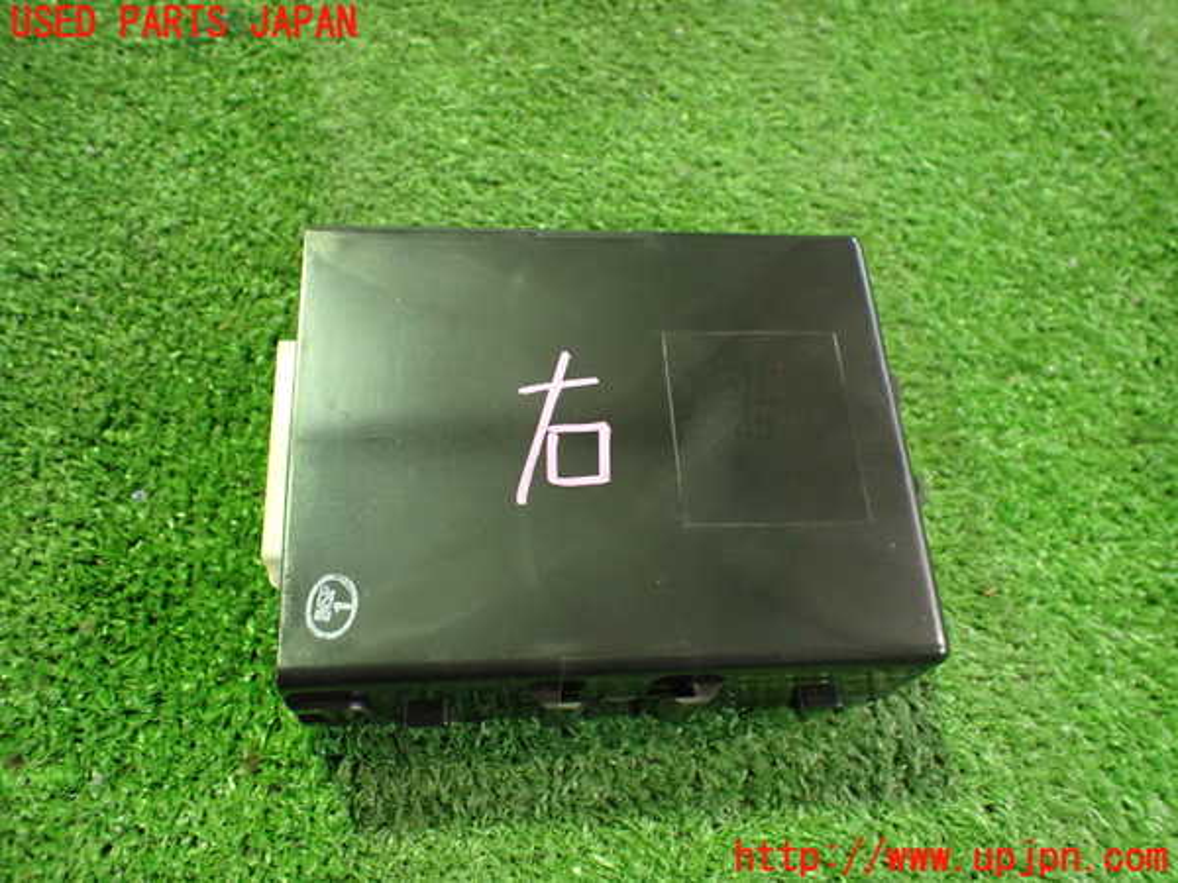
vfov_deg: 46.8
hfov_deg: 60.0
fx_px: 1021
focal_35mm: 30
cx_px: 589
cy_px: 442
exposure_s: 1/30
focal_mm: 5.4
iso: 1000
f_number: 2.3
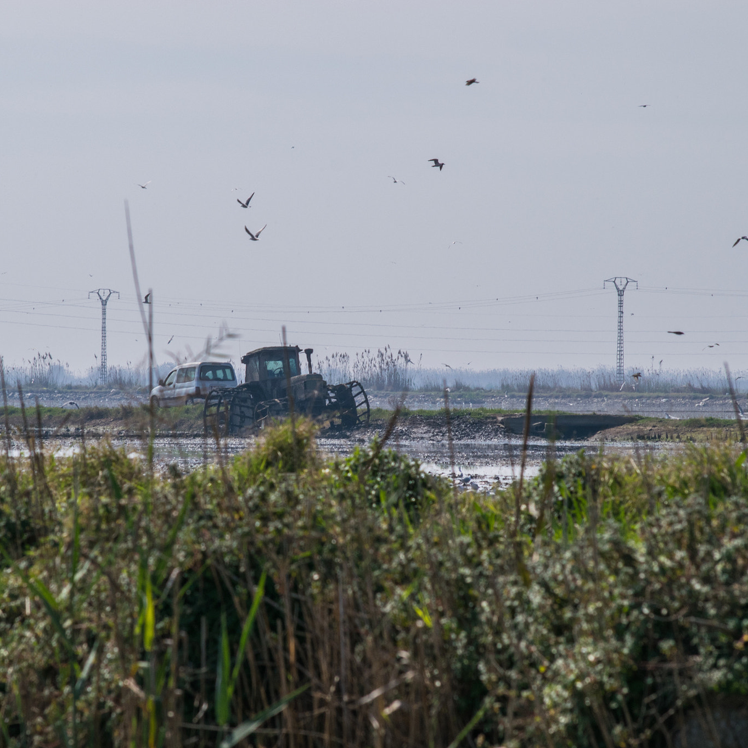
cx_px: 302
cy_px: 374
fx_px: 6323
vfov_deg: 6.8
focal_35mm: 259
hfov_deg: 6.8
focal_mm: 135
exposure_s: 1/800
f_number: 11
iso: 200
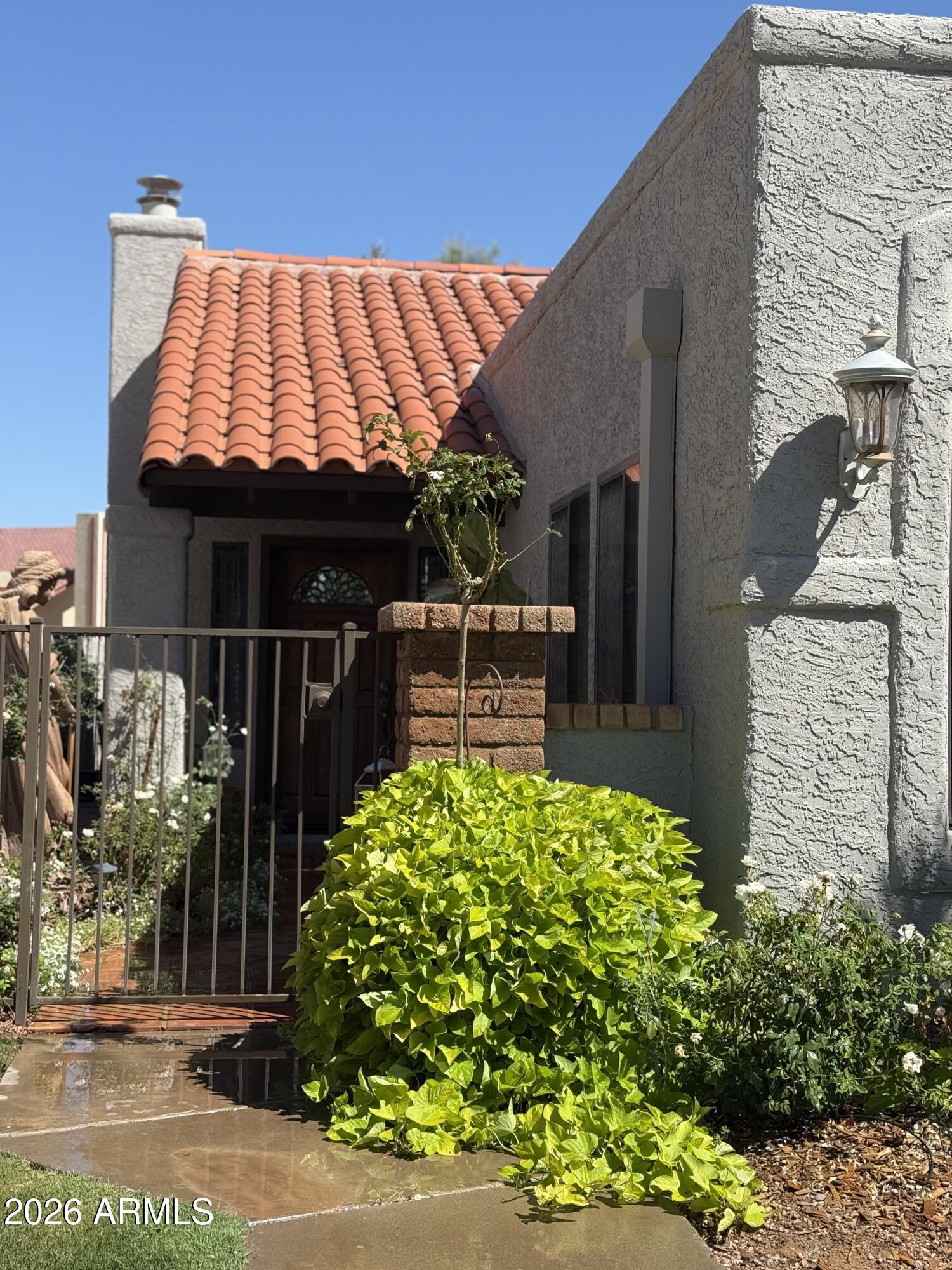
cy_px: 635
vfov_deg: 39.7
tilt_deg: +2.3
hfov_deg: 30.3
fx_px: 1760
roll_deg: -1.6
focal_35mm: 48
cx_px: 476
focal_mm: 6.76
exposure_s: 1/4098
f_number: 1.78
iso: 80
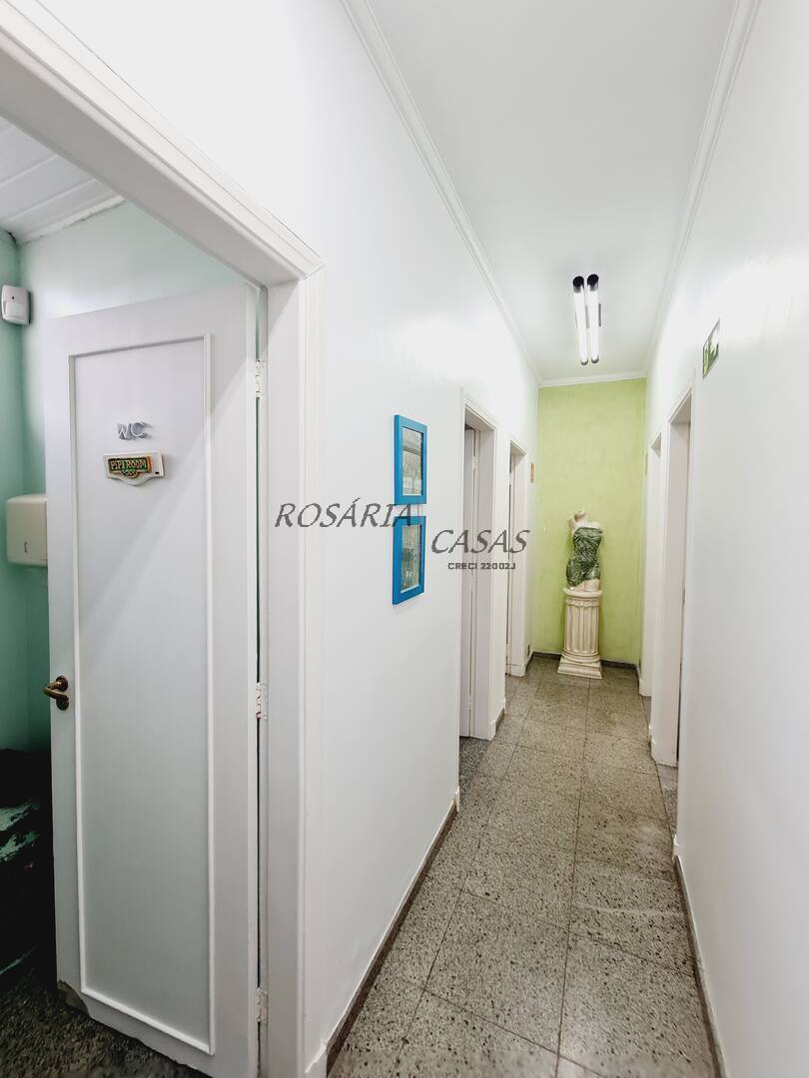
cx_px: 404
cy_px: 539
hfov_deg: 89.9
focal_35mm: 13
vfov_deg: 106.2
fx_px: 405
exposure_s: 1/60
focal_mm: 2.2
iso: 100
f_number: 2.2
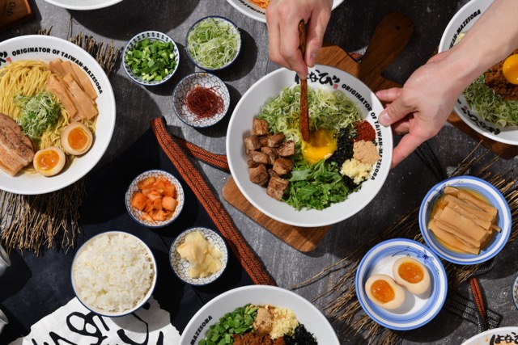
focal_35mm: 70
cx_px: 259
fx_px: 1007
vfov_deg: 19.5
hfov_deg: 28.8
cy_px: 172
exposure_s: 1/160
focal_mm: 70
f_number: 11
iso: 100
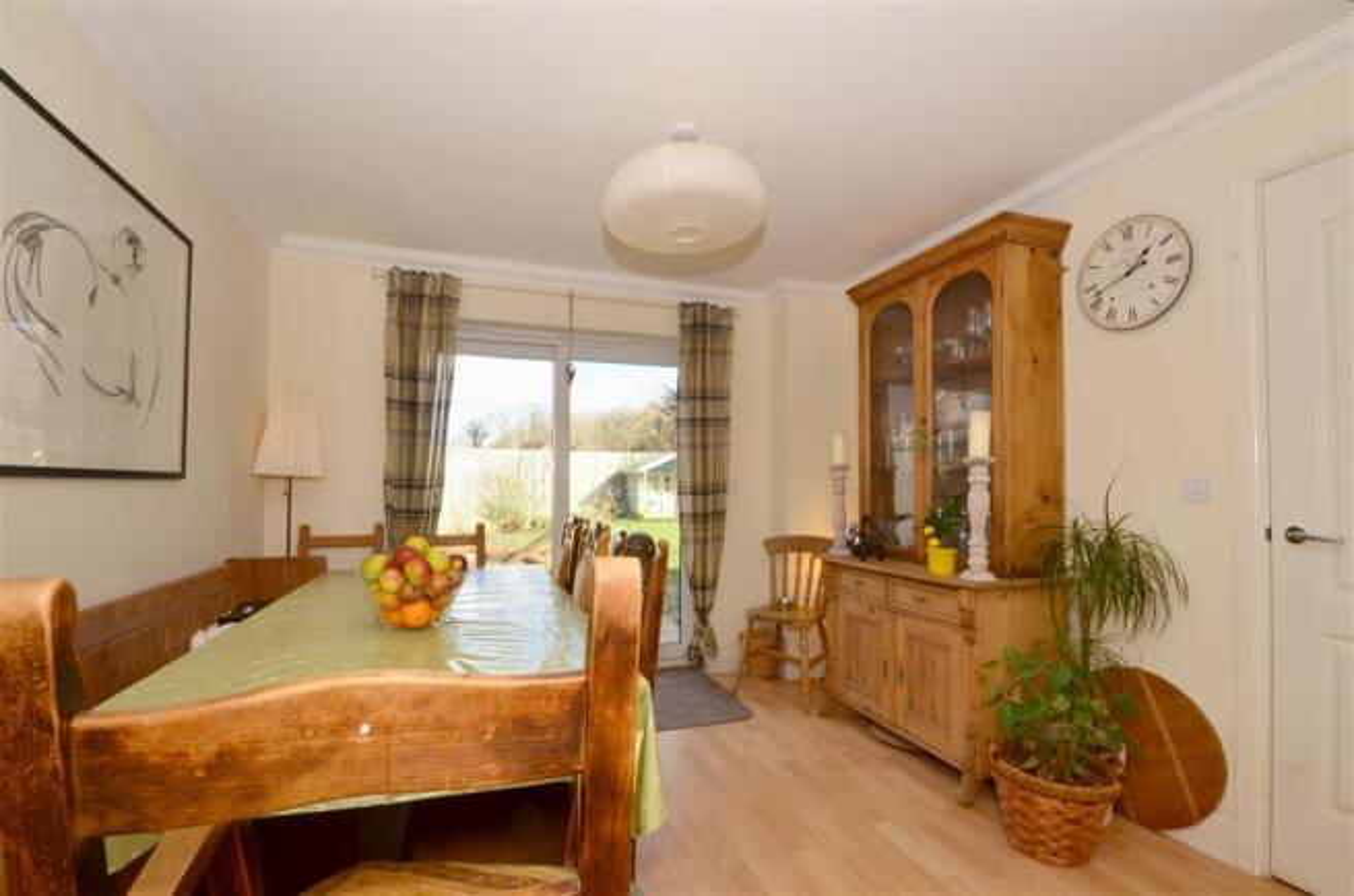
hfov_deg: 100.5
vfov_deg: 77.0
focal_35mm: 15
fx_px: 563
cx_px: 677
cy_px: 448
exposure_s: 1/100
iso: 640
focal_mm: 10
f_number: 11
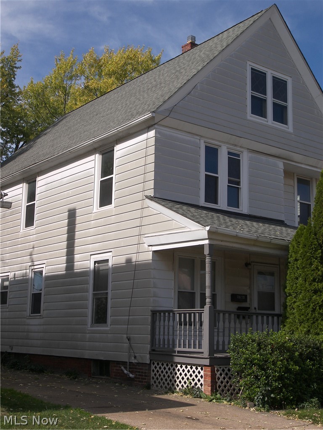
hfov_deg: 28.0
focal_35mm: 52
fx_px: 647
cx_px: 162
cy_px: 215
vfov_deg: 36.8
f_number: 3.6
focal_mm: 11
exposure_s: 1/800
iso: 50
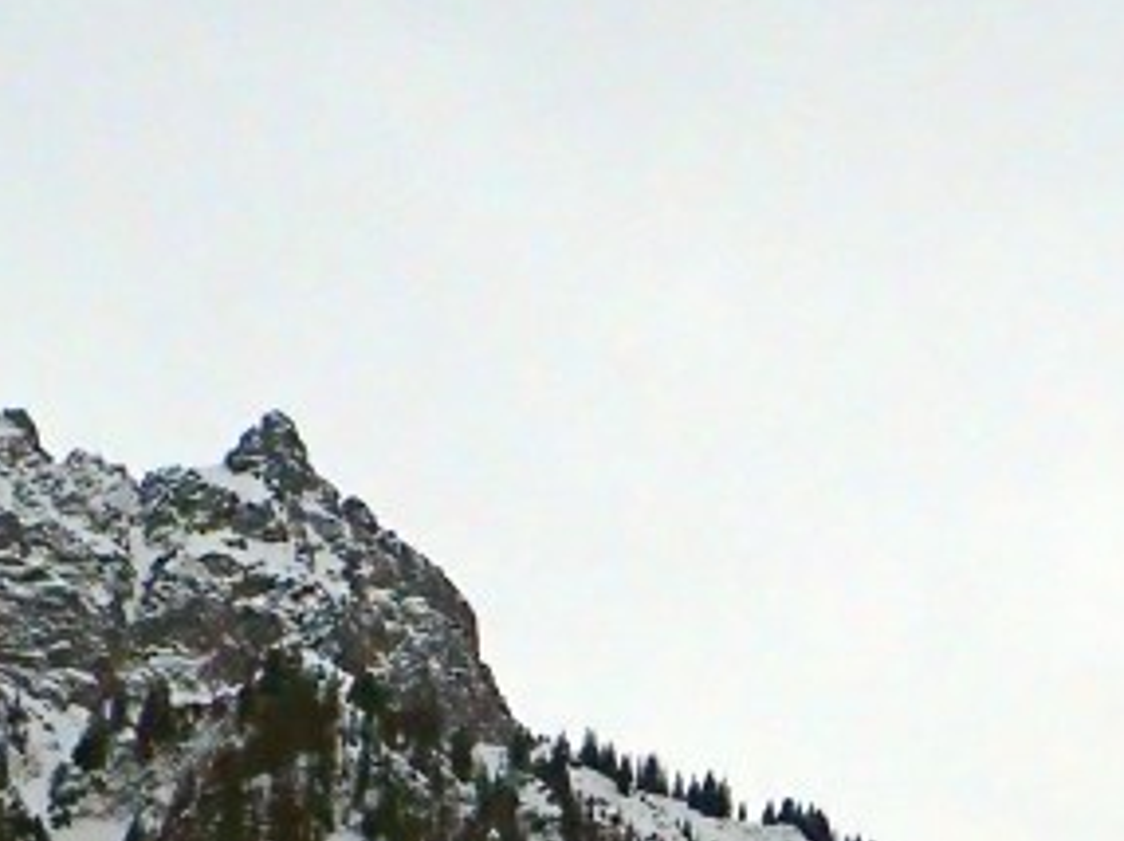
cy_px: 933
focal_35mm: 117
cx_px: 1136
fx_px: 3796
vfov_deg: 12.4
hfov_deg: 16.5
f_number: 9
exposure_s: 1/500
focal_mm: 5.87
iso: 400
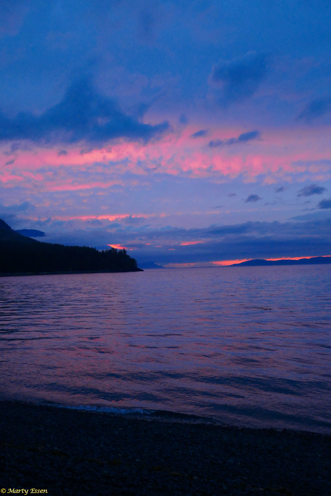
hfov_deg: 31.9
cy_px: 248
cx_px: 166
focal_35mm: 42
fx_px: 579
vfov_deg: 46.4
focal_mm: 15.3
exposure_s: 1/80
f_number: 3.8
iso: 1000
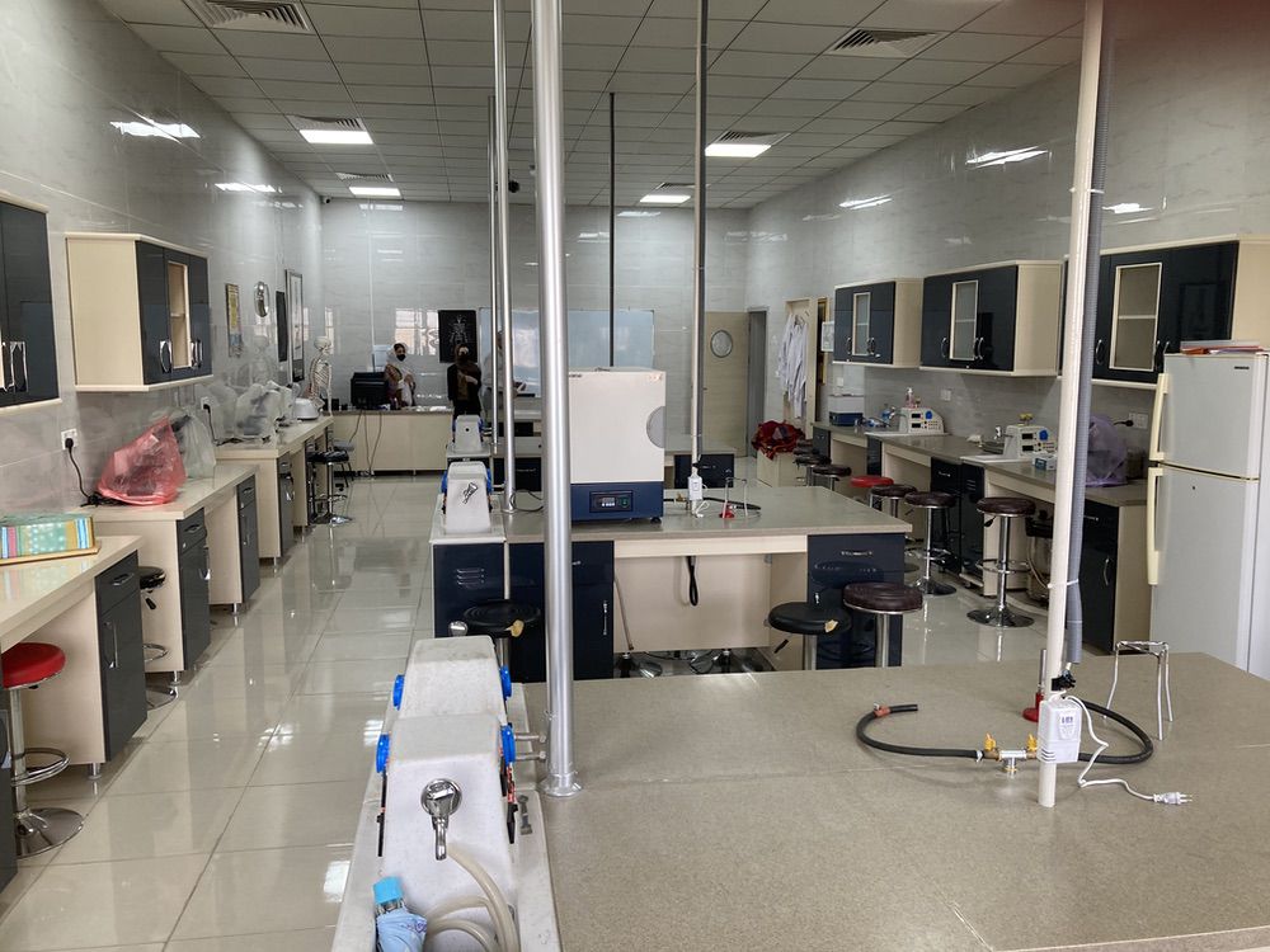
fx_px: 1027
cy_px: 476
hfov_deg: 63.4
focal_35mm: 28
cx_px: 635
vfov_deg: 49.7
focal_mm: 3.99
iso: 80
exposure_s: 1/89
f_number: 1.8
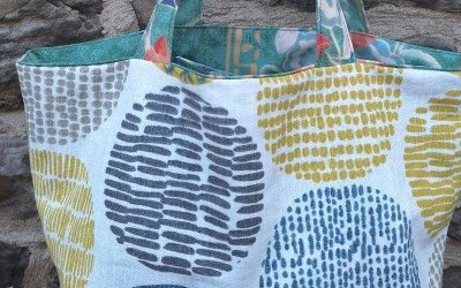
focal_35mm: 39
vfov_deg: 31.5
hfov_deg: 50.4
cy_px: 37
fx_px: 490
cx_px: 242
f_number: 1.8
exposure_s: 1/259
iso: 40
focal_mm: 5.54
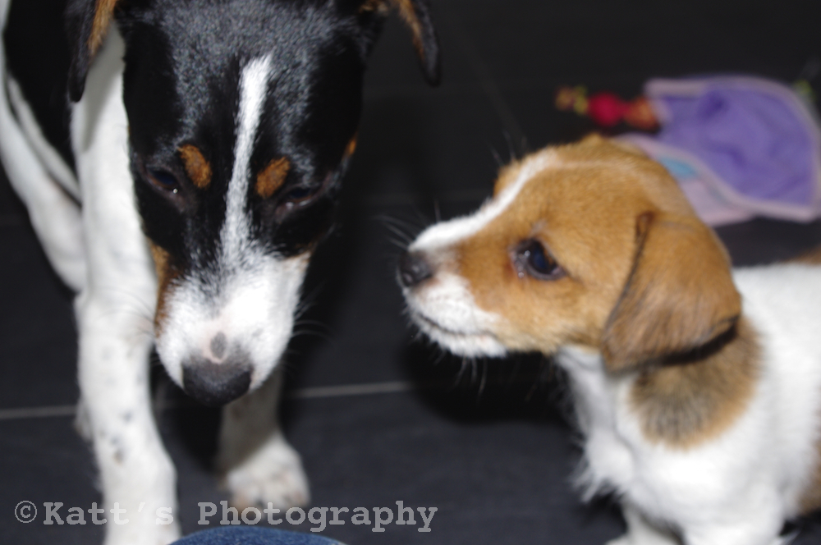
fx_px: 1298
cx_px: 410
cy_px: 272
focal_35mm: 57
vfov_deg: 23.7
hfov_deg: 35.1
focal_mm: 37.5
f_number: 7.1
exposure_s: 1/180
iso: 400
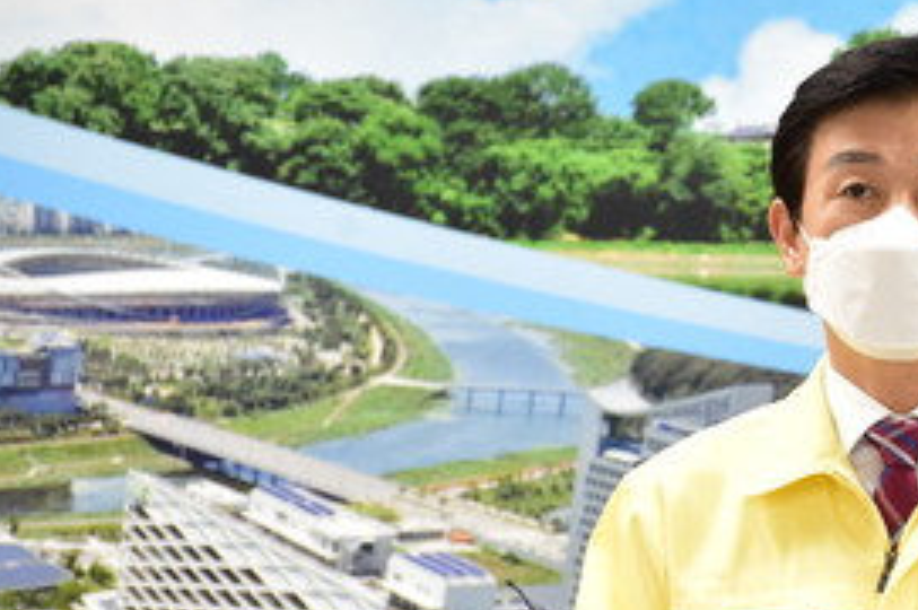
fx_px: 8991
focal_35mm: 353
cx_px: 891
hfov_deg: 5.8
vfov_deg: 3.9
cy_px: 308
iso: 6400
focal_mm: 165
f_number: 5.6
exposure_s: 1/250
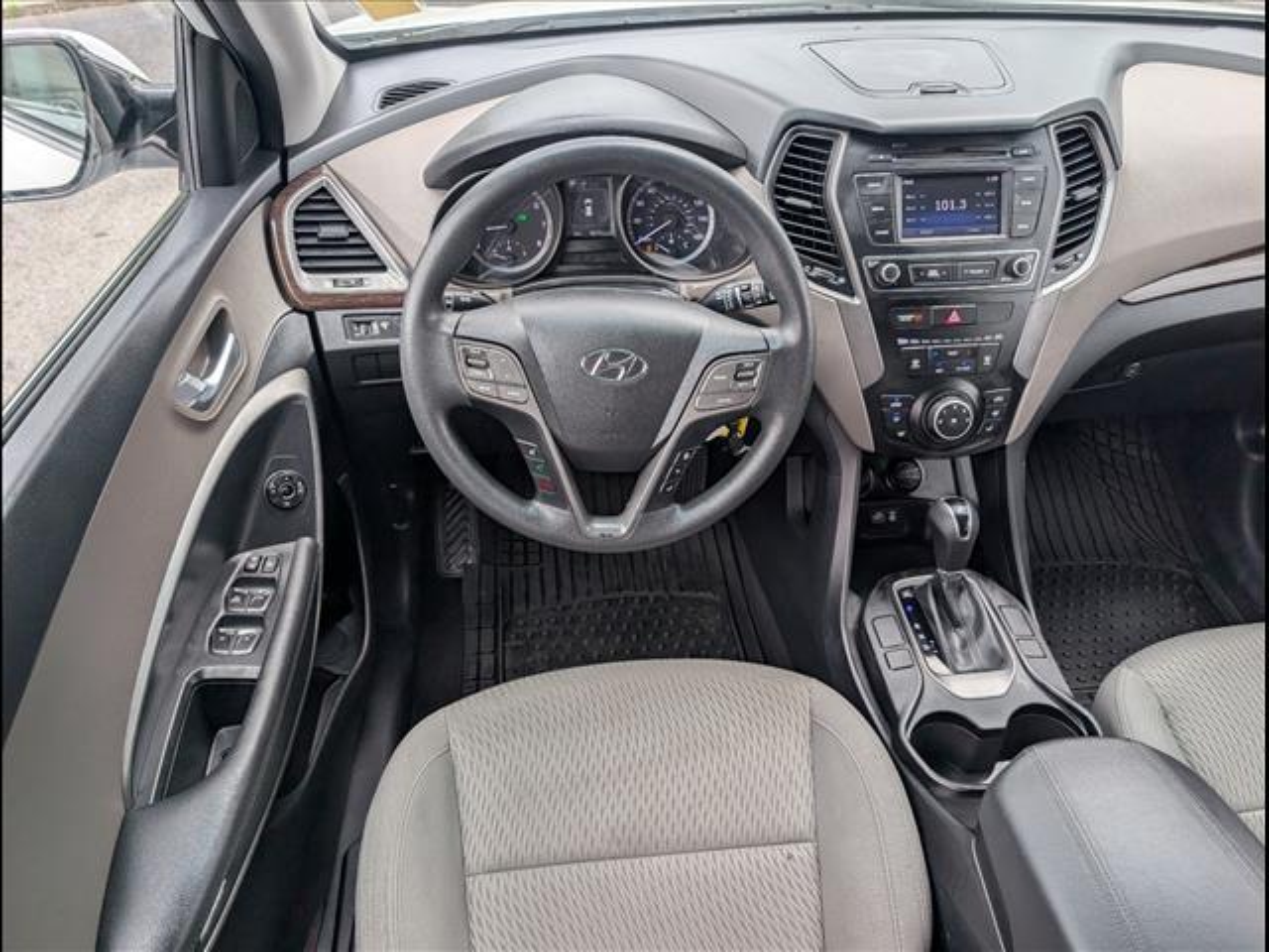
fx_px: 880
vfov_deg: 56.8
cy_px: 476
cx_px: 634
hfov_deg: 71.6
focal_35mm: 24
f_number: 1.68
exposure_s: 1/303
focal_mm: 6.9
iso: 49
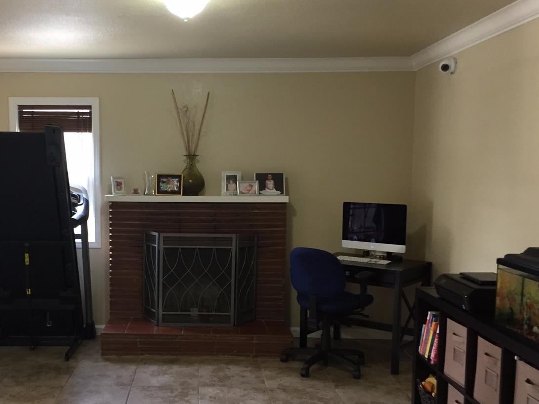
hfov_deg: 46.0
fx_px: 623
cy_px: 223
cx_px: 177
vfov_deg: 35.9
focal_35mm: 40
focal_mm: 4.15
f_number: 2.2
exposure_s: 1/30
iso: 125
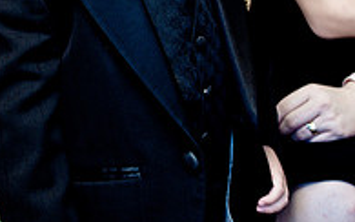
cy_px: 73
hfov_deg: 16.9
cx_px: 134
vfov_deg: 10.6
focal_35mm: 123
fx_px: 1192
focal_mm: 35
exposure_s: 1/30
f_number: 2.8
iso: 800
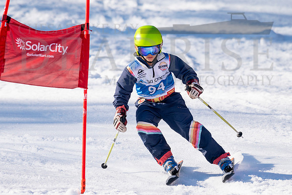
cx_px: 142
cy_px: 91
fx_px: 5589
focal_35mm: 689
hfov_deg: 3.0
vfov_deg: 2.0
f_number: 8
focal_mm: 560
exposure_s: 1/2000
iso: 640
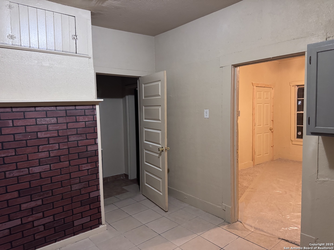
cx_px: 167
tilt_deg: -4.6
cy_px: 125
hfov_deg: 71.6
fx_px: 232
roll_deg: +0.8
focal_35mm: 24
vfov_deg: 56.8
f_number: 1.78
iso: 640
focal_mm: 6.76
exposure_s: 1/60
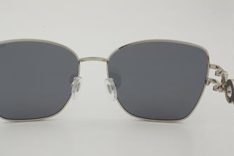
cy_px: 80
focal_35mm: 63
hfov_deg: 32.0
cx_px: 96
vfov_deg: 21.7
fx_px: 407
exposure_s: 1/3
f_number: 29
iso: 100
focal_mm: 35
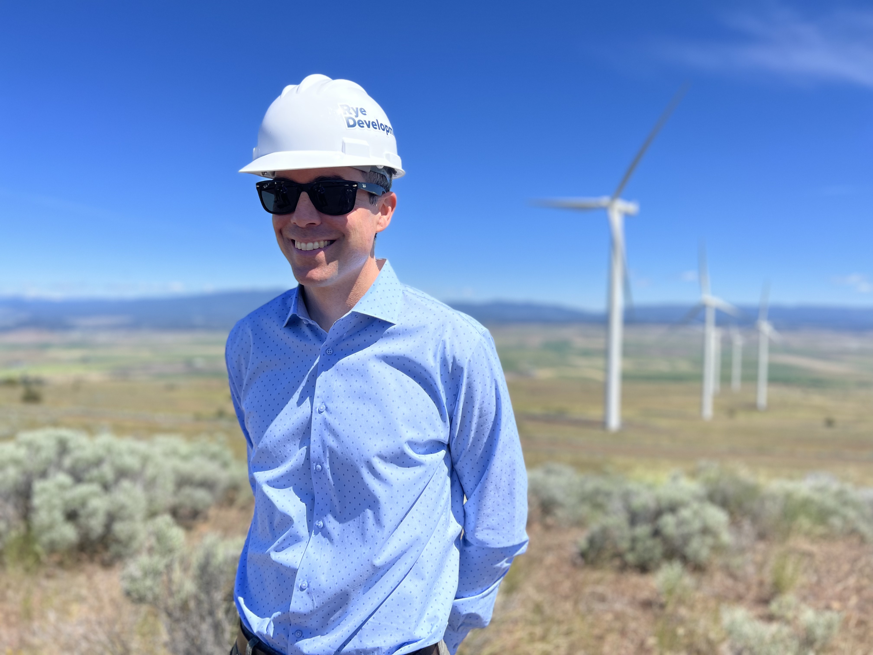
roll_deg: -0.8
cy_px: 328
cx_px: 436
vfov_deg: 53.1
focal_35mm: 26
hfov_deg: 67.3
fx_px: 656
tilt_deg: -0.4
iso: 50
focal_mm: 5.7
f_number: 1.5
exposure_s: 1/5319
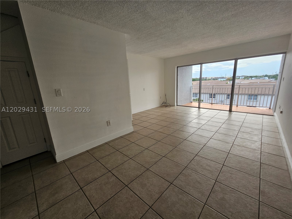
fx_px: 110
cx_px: 146
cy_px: 110
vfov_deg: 89.9
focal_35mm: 13
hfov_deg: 106.2
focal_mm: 2.2
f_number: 2.2
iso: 64
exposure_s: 1/60
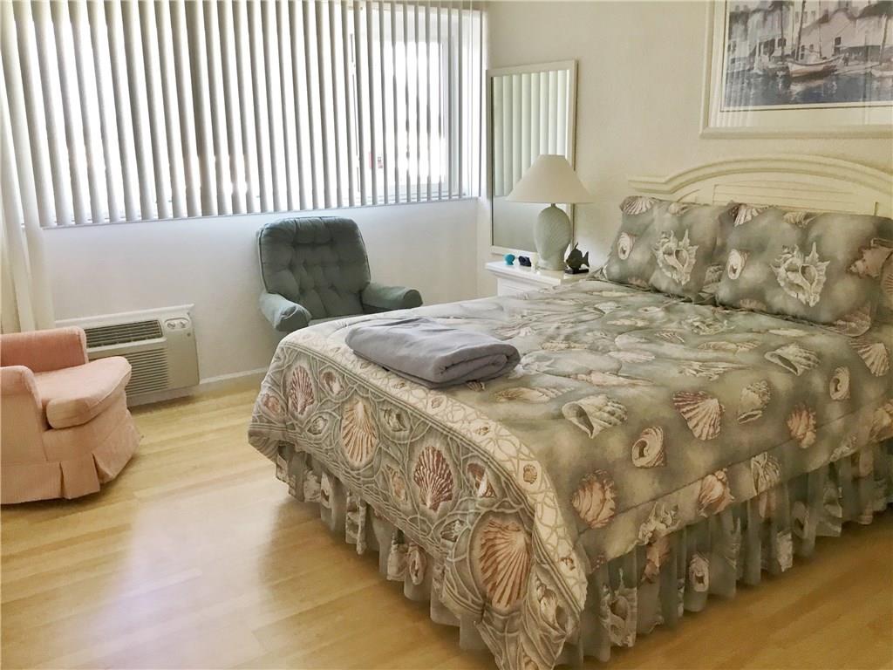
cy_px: 335
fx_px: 800
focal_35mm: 31
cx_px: 446
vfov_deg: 45.4
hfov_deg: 58.4
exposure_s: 1/30
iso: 64
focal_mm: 3.3
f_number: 2.4
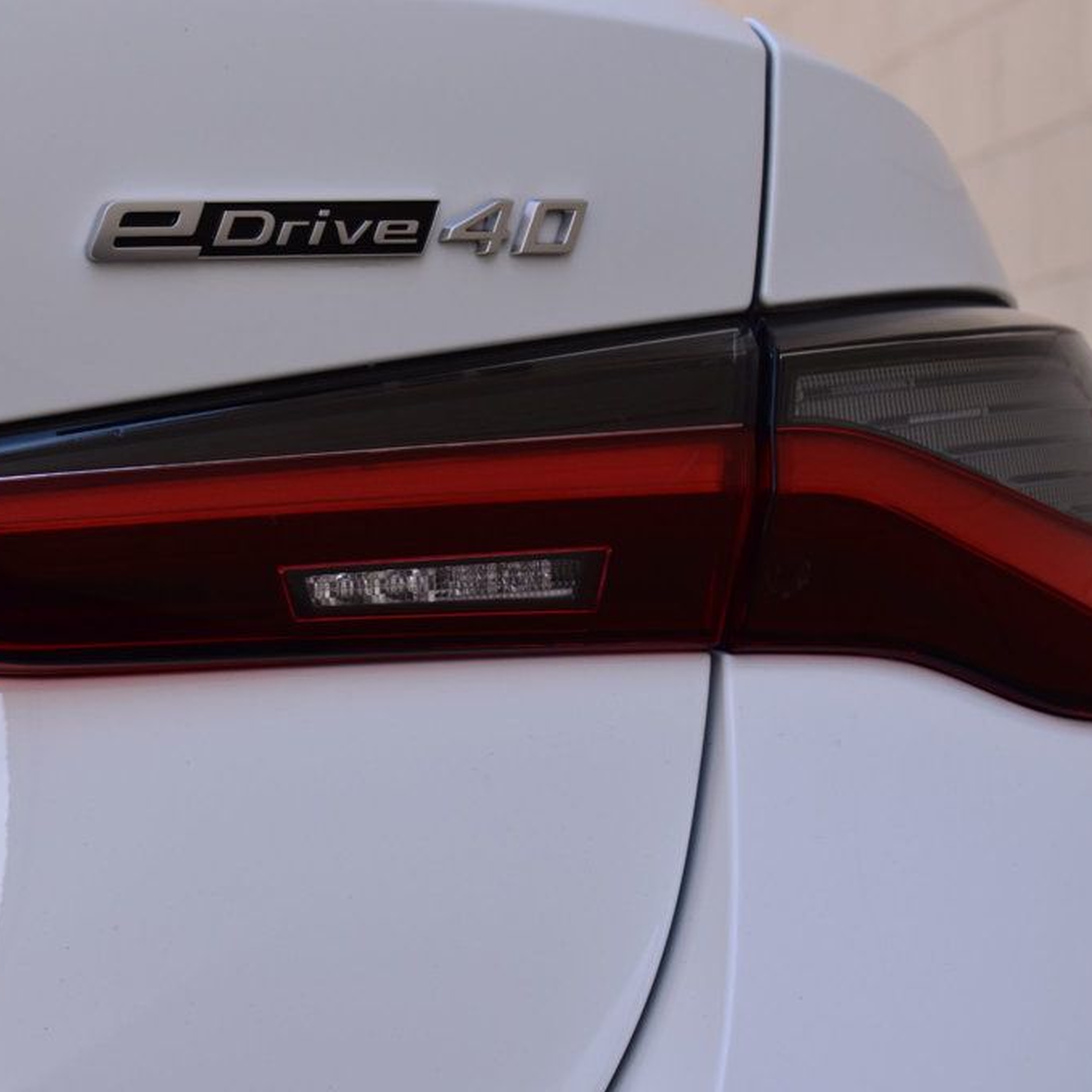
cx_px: 288
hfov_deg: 16.4
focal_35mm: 106
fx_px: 3770
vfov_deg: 16.5
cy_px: 547
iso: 400
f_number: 9
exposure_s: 1/125
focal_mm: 55
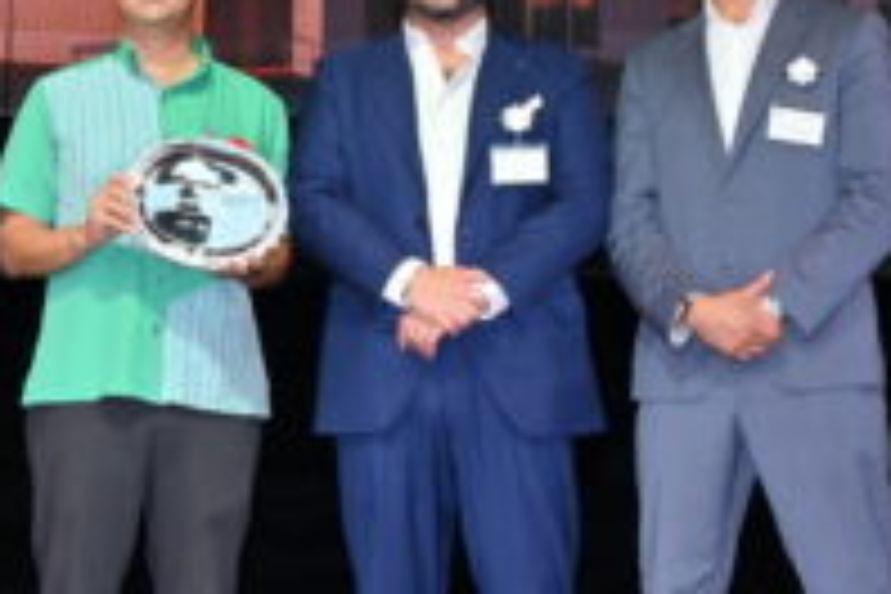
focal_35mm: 137
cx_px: 392
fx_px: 3390
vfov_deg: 10.0
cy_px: 164
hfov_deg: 15.0
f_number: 11
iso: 1250
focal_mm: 39
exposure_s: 1/160
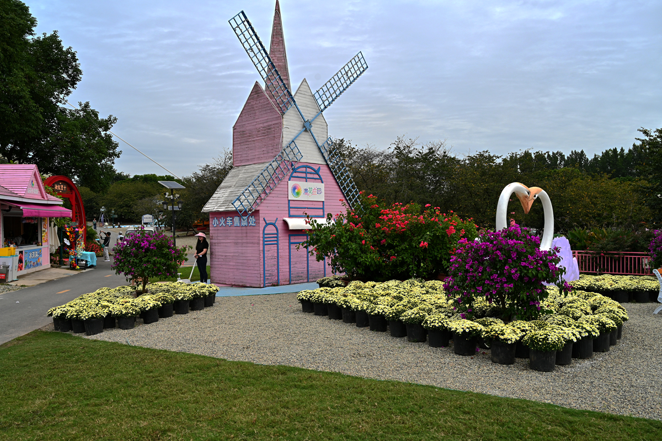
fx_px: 542
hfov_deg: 62.8
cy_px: 220
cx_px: 331
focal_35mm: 30
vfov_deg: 44.3
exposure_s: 1/320
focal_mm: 29.5
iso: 160
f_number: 8
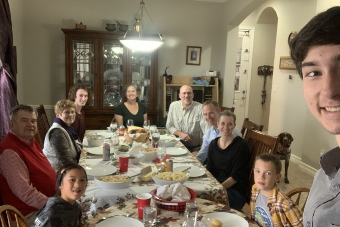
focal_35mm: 35
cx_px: 177
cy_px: 114
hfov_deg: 54.4
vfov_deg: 37.9
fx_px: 331
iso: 320
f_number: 2.2
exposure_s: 1/40
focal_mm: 2.87
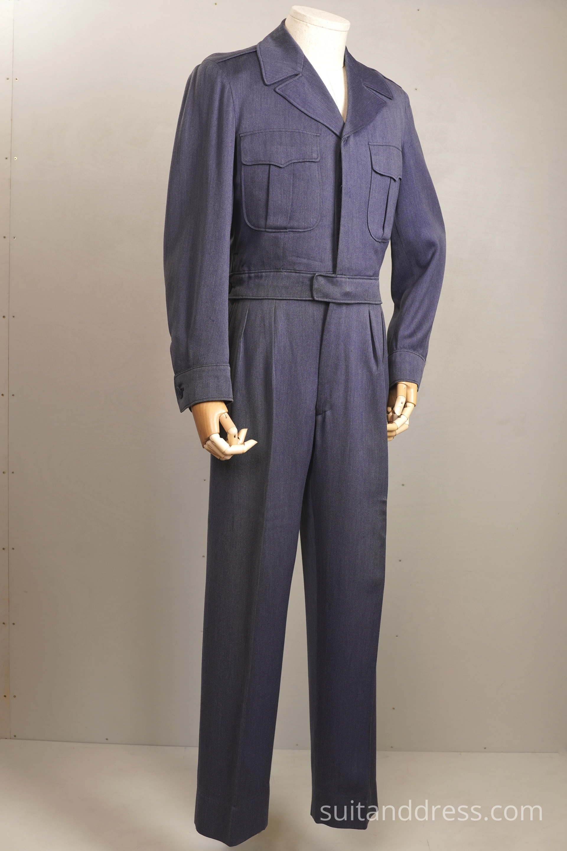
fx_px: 1134
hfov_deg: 28.1
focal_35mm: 48
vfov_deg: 41.1
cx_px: 284
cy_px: 426
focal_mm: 32
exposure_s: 1/20
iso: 200
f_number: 6.3
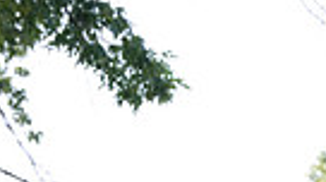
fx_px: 1735
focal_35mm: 201
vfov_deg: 5.4
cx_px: 345
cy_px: 649
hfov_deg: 10.6
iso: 400
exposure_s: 1/320
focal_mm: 45
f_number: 6.3
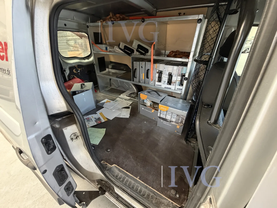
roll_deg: +0.8
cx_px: 138
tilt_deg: -30.9
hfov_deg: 102.1
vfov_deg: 85.7
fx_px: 112
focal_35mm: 14
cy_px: 104
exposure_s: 1/60
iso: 320
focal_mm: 2.22
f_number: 2.2
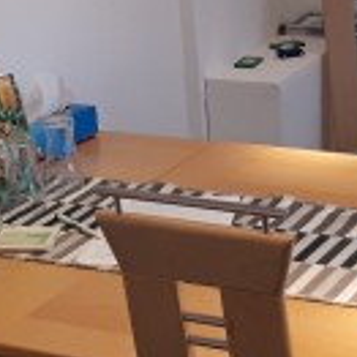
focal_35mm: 117
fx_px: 1365
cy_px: 76
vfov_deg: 14.8
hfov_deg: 14.9
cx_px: 180
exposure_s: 1/33
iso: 125
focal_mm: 3.6
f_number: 1.9
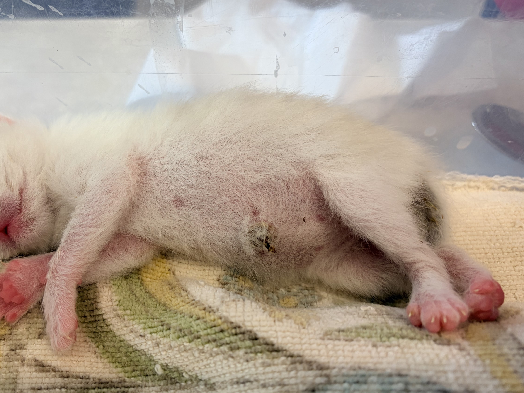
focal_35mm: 33
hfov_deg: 54.8
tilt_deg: -56.3
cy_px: 190
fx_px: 500
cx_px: 200
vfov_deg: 42.9
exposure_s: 1/120
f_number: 1.6
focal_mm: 5.96
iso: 125
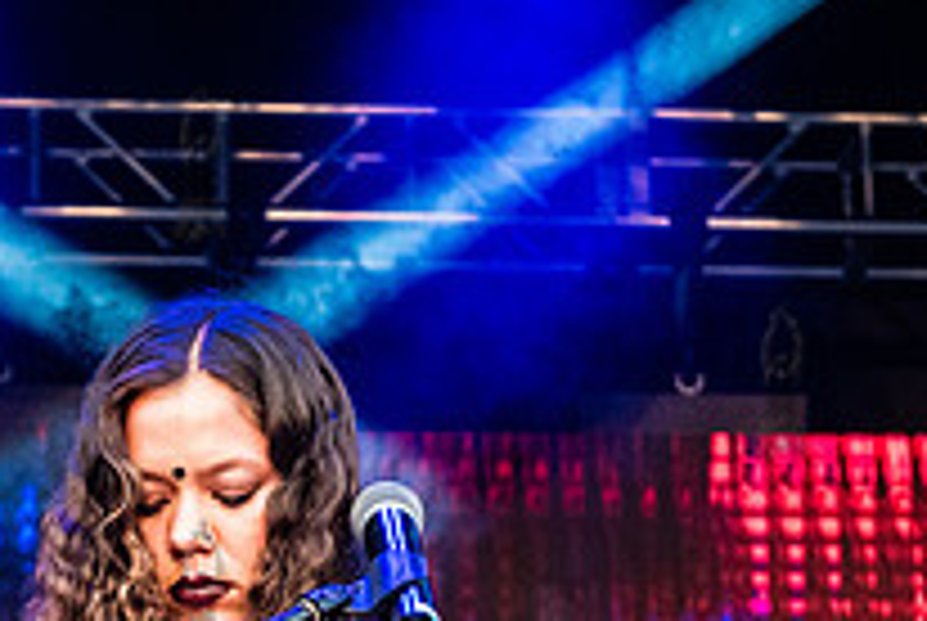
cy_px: 649
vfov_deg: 7.1
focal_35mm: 192
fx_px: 4951
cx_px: 189
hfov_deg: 10.7
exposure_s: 1/1250
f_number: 4.5
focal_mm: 56
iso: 3200
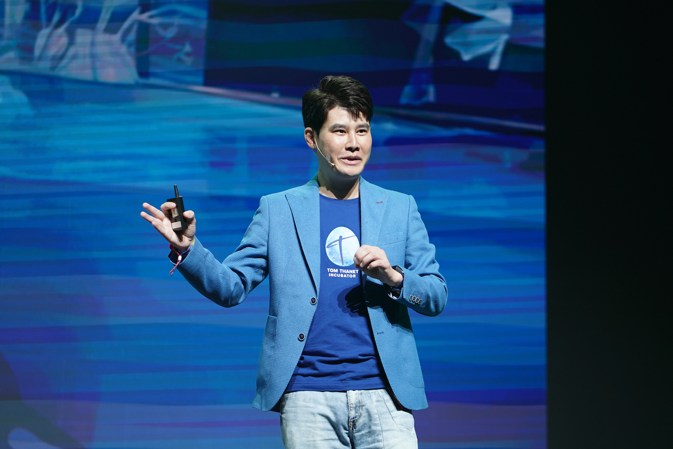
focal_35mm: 127
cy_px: 224
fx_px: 2375
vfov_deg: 10.8
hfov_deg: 16.1
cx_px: 336
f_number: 1.8
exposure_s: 1/320
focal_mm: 85
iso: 160
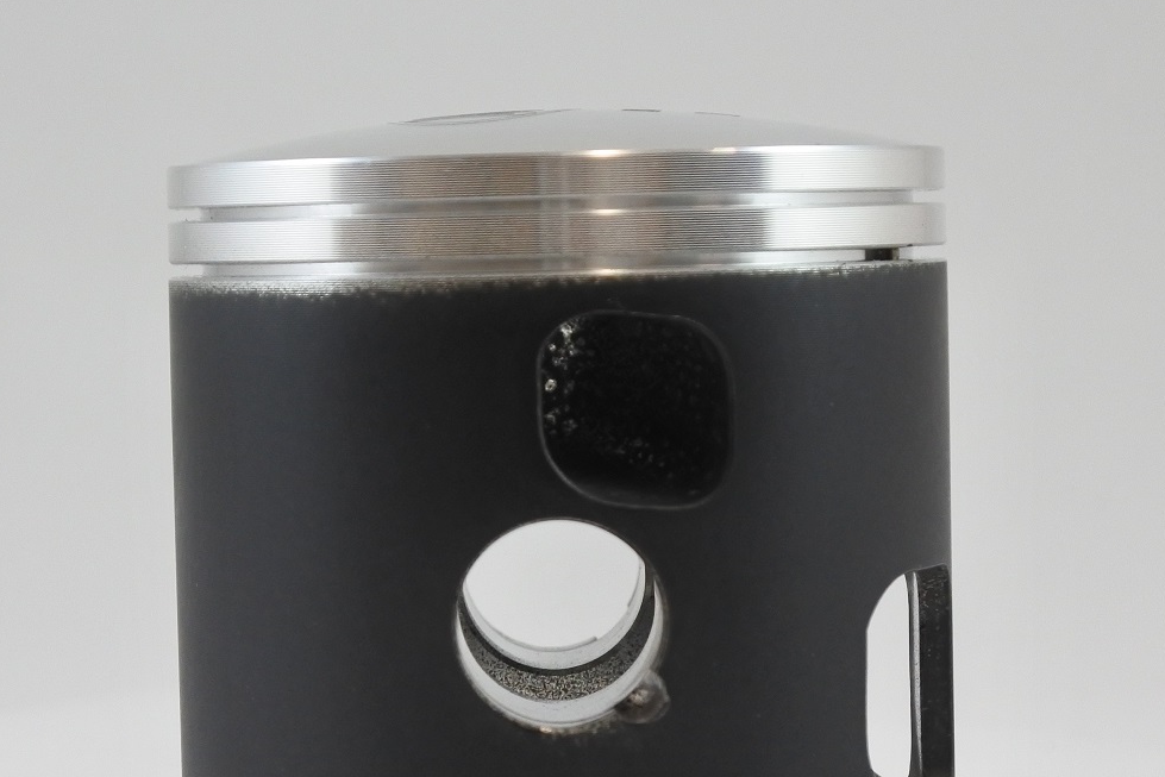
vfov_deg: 16.0
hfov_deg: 23.9
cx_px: 547
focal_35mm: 85
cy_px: 559
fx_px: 2751
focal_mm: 20.6
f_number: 4.8
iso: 500
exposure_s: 1/125
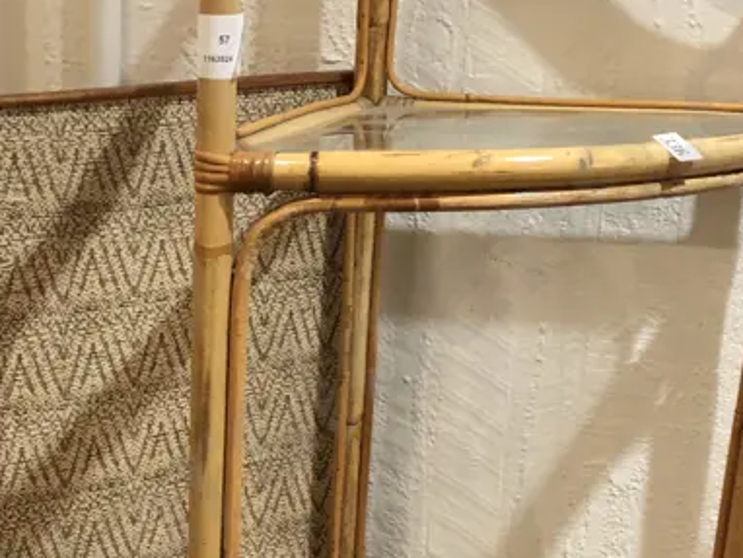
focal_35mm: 75
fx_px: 1611
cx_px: 226
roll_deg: +0.3
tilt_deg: -20.3
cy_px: 469
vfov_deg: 19.4
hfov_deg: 25.8
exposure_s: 1/17
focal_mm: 3.99
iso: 40
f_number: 1.8
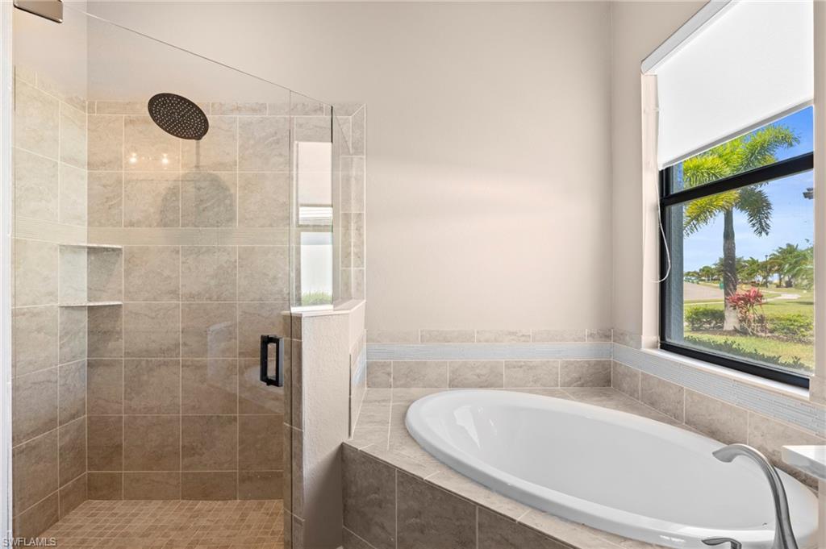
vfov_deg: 70.3
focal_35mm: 17
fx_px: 390
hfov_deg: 93.3
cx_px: 413
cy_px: 274
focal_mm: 17
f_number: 9
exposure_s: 1/3
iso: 200
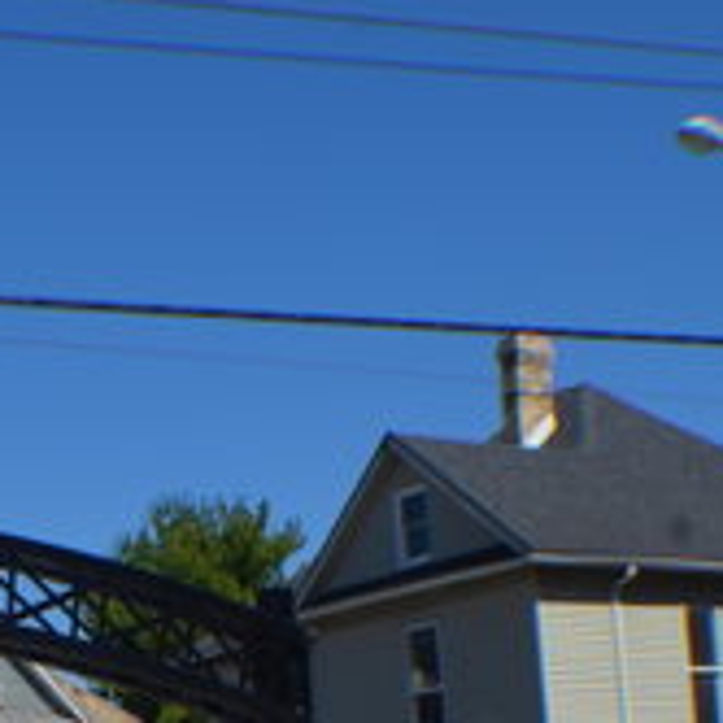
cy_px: 730
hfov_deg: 12.9
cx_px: -17
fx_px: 3143
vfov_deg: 12.9
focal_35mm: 133
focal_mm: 34
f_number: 9
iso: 100
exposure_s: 1/320
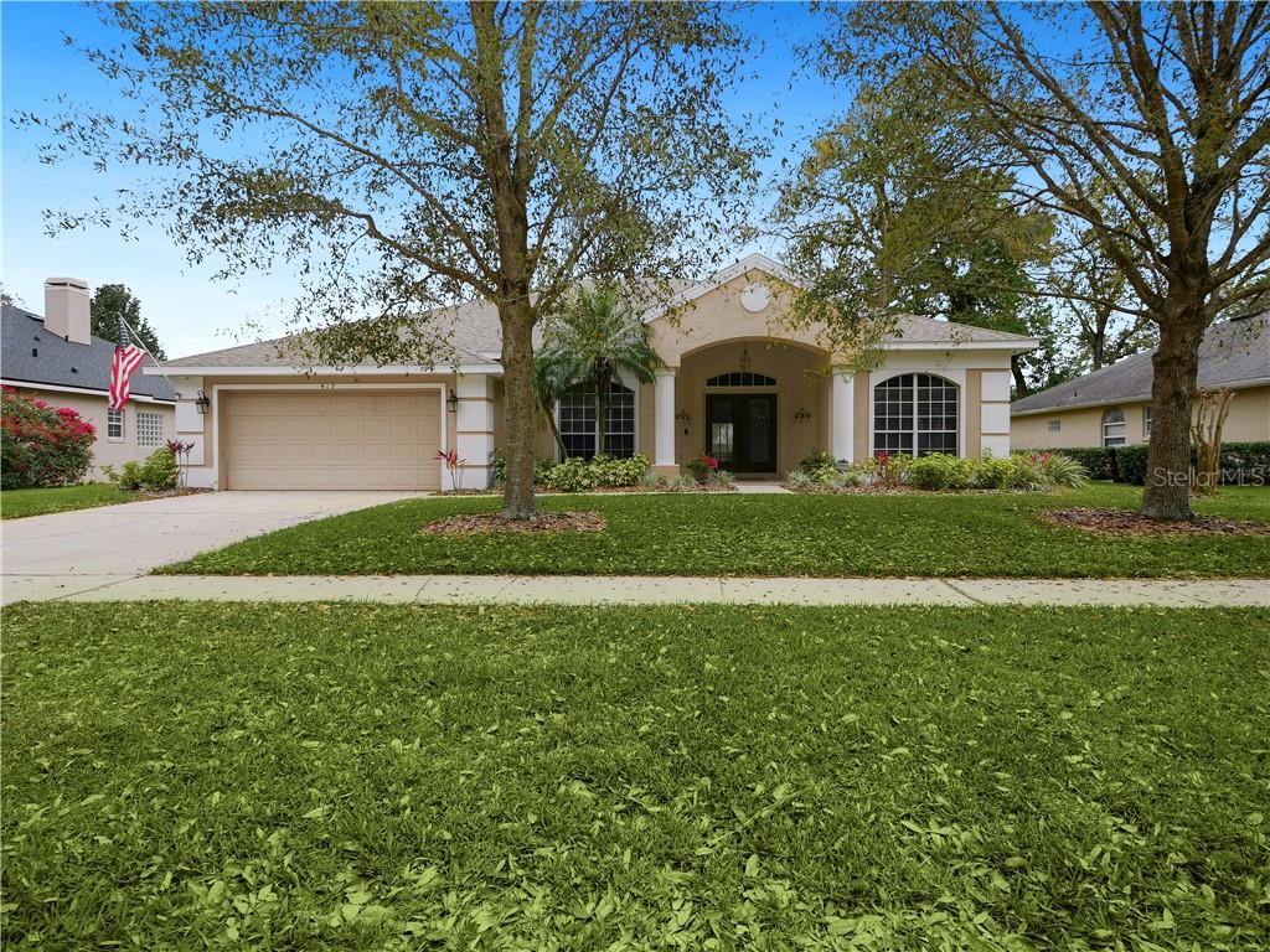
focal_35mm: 16
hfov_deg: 94.5
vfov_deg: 78.1
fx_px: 587
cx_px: 635
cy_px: 476
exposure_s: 1/640
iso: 200
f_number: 4
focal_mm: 8
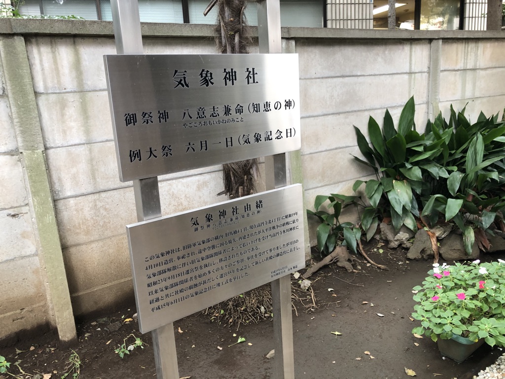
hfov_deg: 63.4
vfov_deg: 49.7
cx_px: 252
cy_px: 190
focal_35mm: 28
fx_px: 408
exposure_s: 1/20
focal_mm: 4
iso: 32
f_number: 1.8
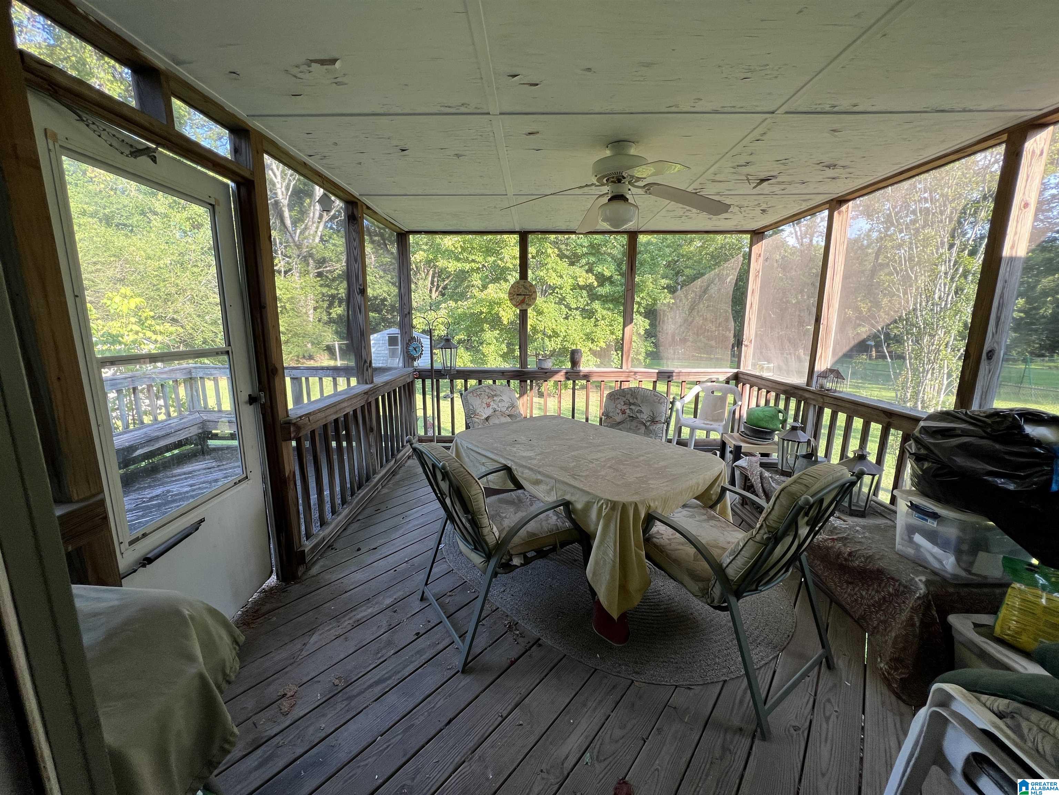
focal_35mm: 13
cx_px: 530
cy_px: 398
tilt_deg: -11.2
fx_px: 398
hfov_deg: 106.2
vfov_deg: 89.9
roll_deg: -0.3
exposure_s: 1/99
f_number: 1.8
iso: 40
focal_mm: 1.57
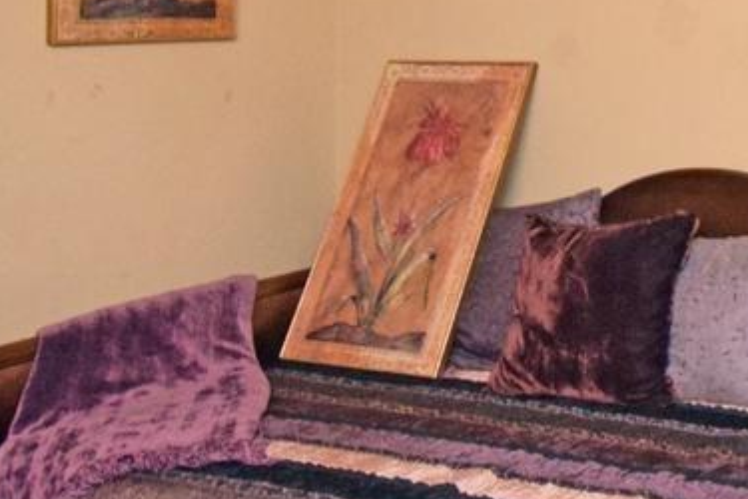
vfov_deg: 21.7
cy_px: -18
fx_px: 1247
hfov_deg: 29.8
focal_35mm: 60
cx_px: 840
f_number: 3.5
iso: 3200
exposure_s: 1/60
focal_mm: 10
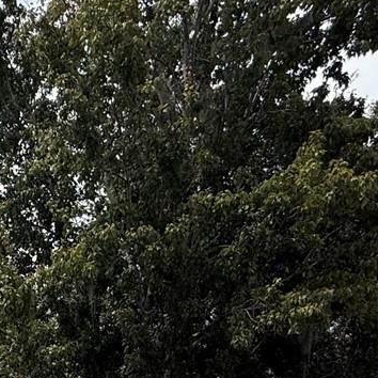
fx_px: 692
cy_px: 564
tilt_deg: -6.1
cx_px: -92
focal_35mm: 56
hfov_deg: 26.6
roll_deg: -1.0
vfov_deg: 24.1
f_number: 2.2
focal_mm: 2.22
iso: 50
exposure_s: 1/3289
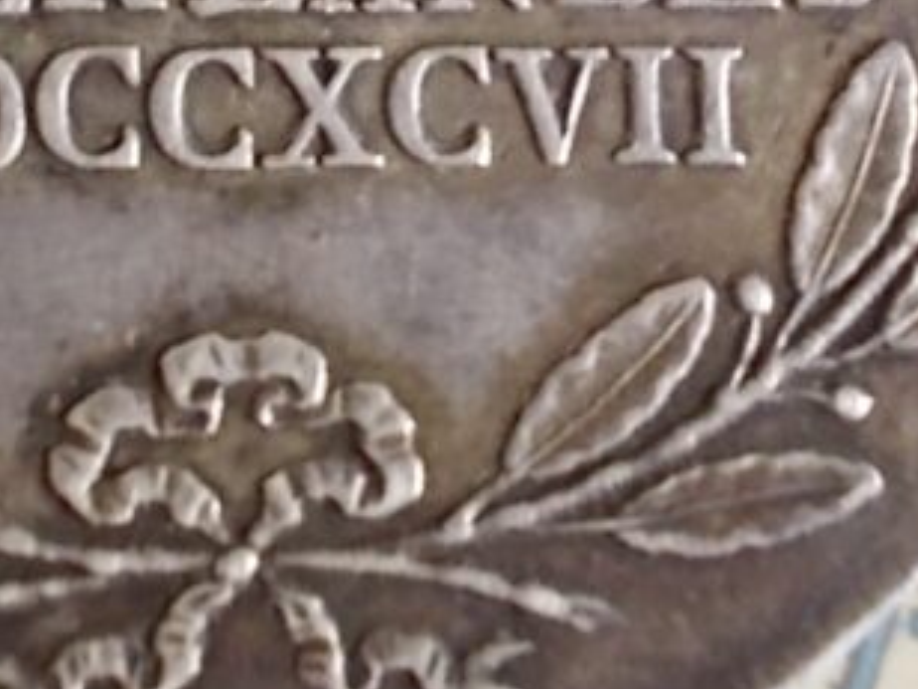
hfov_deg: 13.7
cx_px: 134
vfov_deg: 10.1
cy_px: -251
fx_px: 3792
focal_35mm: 143
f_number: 3.3
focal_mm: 6.1
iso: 200
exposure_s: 1/10
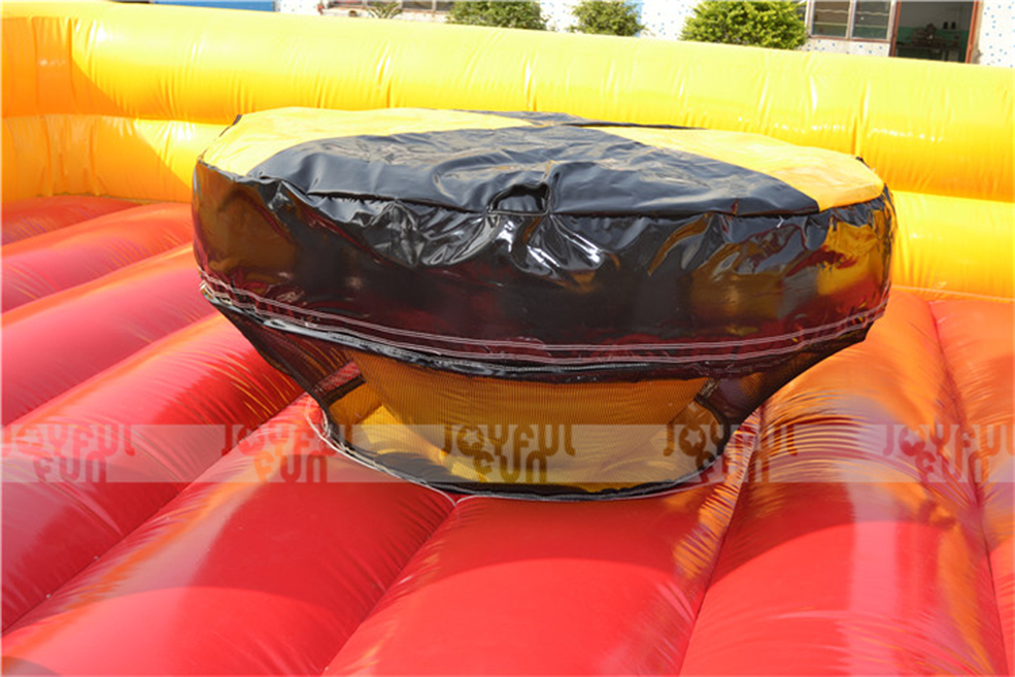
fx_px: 1184
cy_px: 338
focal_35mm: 42
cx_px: 508
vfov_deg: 31.9
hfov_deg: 46.4
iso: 100
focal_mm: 28
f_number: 4.5
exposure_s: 1/200
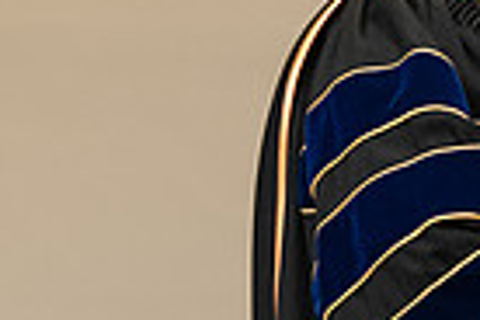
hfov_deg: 4.0
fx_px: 6839
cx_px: 643
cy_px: 151
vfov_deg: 2.7
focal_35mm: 513
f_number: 4
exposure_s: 1/200
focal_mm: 122
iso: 2000
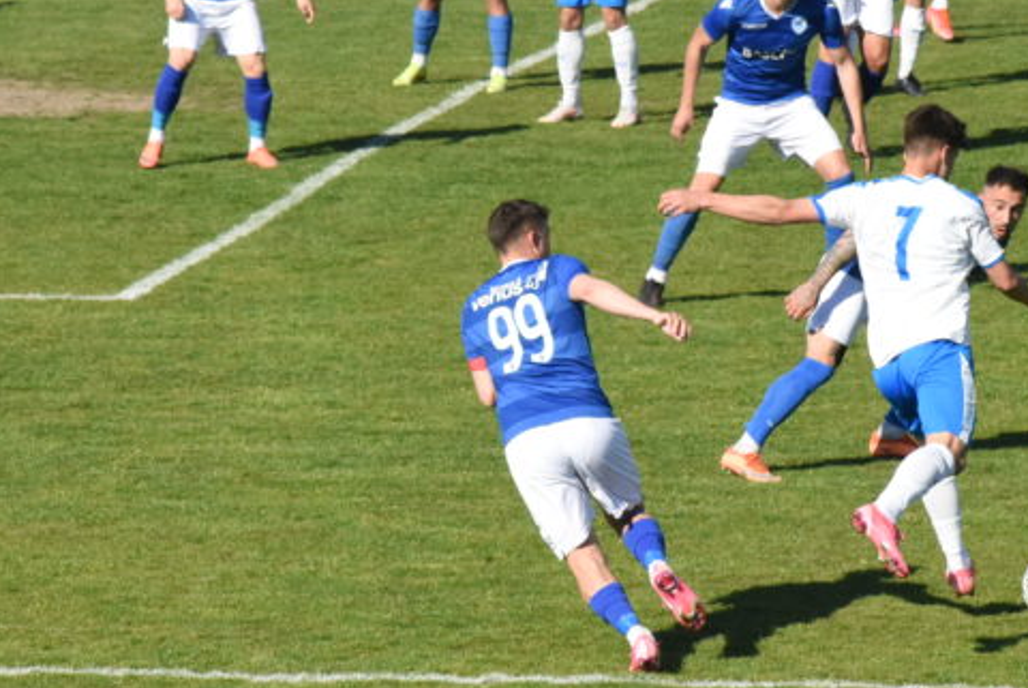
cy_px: 144
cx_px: 371
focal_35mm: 352
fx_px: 10060
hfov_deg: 5.8
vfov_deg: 3.9
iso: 5000
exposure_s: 1/4000
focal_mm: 165
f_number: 16
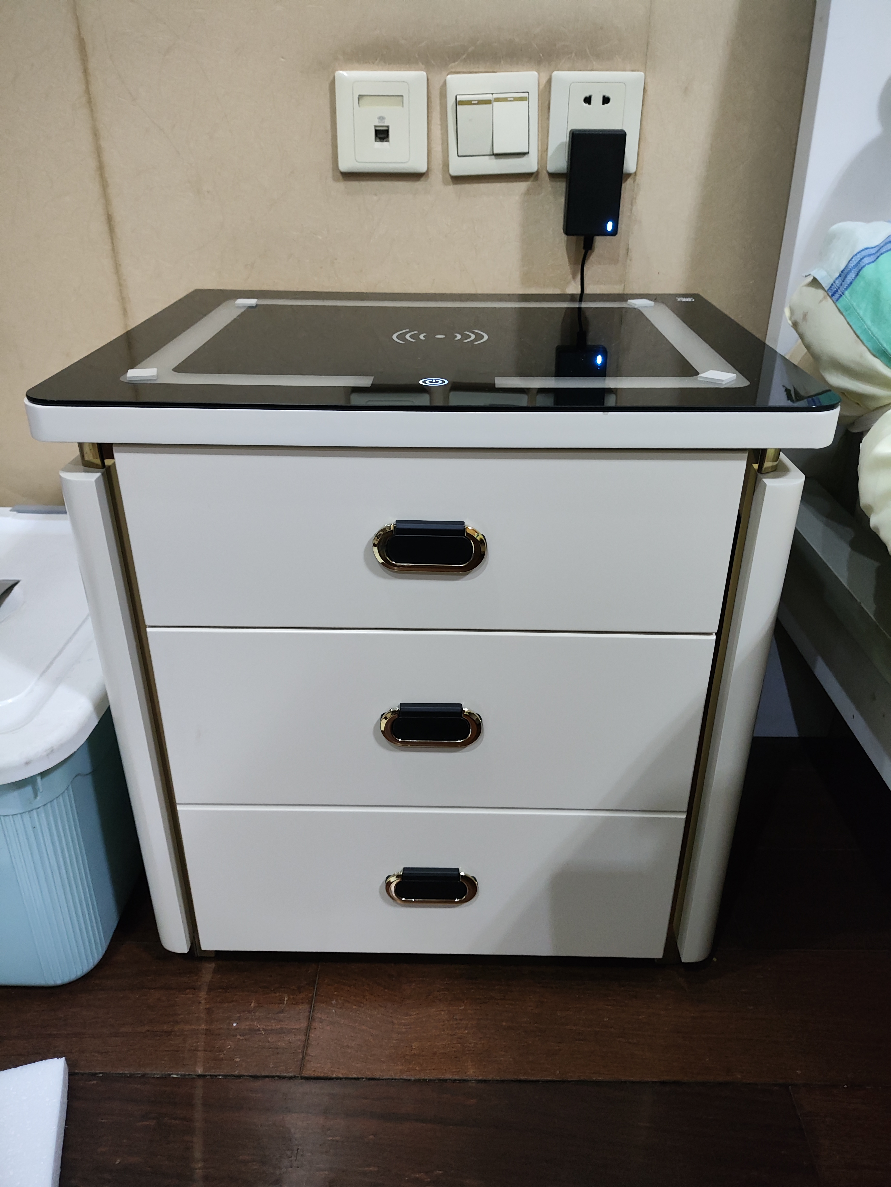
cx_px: 446
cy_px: 594
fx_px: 823
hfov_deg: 56.9
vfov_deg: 71.6
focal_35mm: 24
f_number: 1.8
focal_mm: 4.68
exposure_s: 1/25
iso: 1752
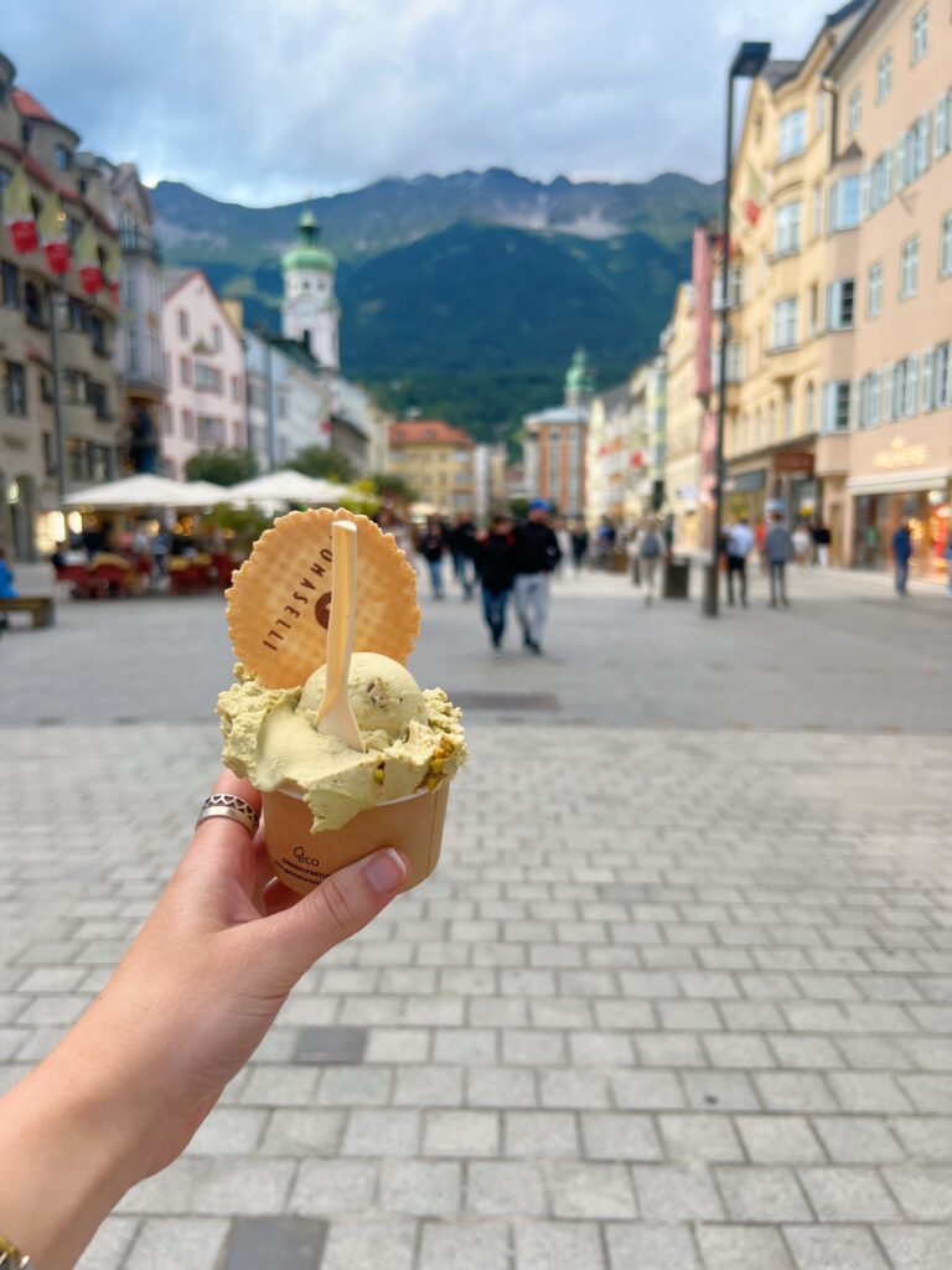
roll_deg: +0.3
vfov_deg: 67.3
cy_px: 635
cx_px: 476
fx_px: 953
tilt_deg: -6.2
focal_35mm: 26
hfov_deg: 53.1
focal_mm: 5.7
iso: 50
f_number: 1.5
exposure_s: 1/121
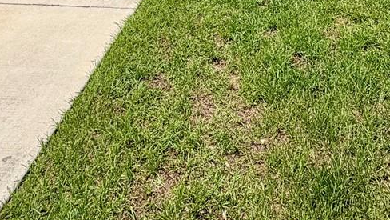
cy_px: -236
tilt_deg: +4.2
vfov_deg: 16.9
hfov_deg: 40.7
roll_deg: +0.1
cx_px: 264
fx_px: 517
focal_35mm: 50
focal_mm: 2.22
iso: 20
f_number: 2.2
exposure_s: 1/1572
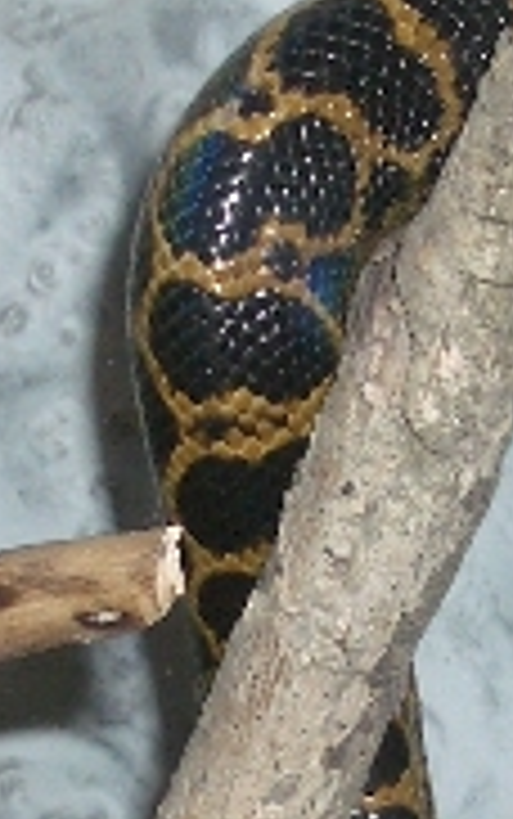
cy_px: 796
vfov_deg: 10.9
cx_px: 387
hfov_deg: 6.9
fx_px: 4266
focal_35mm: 191
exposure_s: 1/60
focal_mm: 6.8
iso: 100
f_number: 2.8
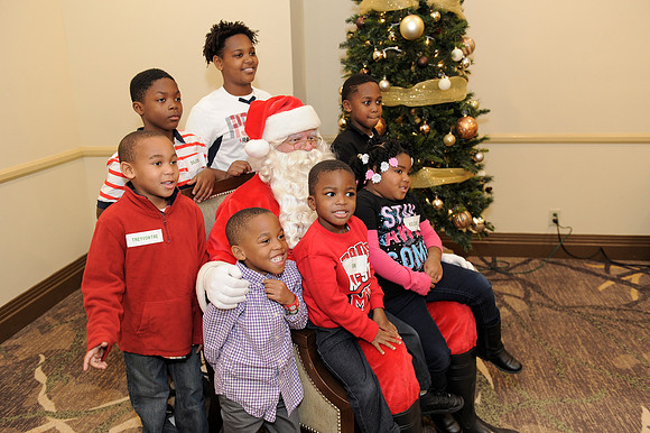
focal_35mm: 31
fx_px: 559
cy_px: 216
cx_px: 325
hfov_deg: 60.3
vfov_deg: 42.3
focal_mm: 31
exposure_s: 1/100
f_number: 4
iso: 1600
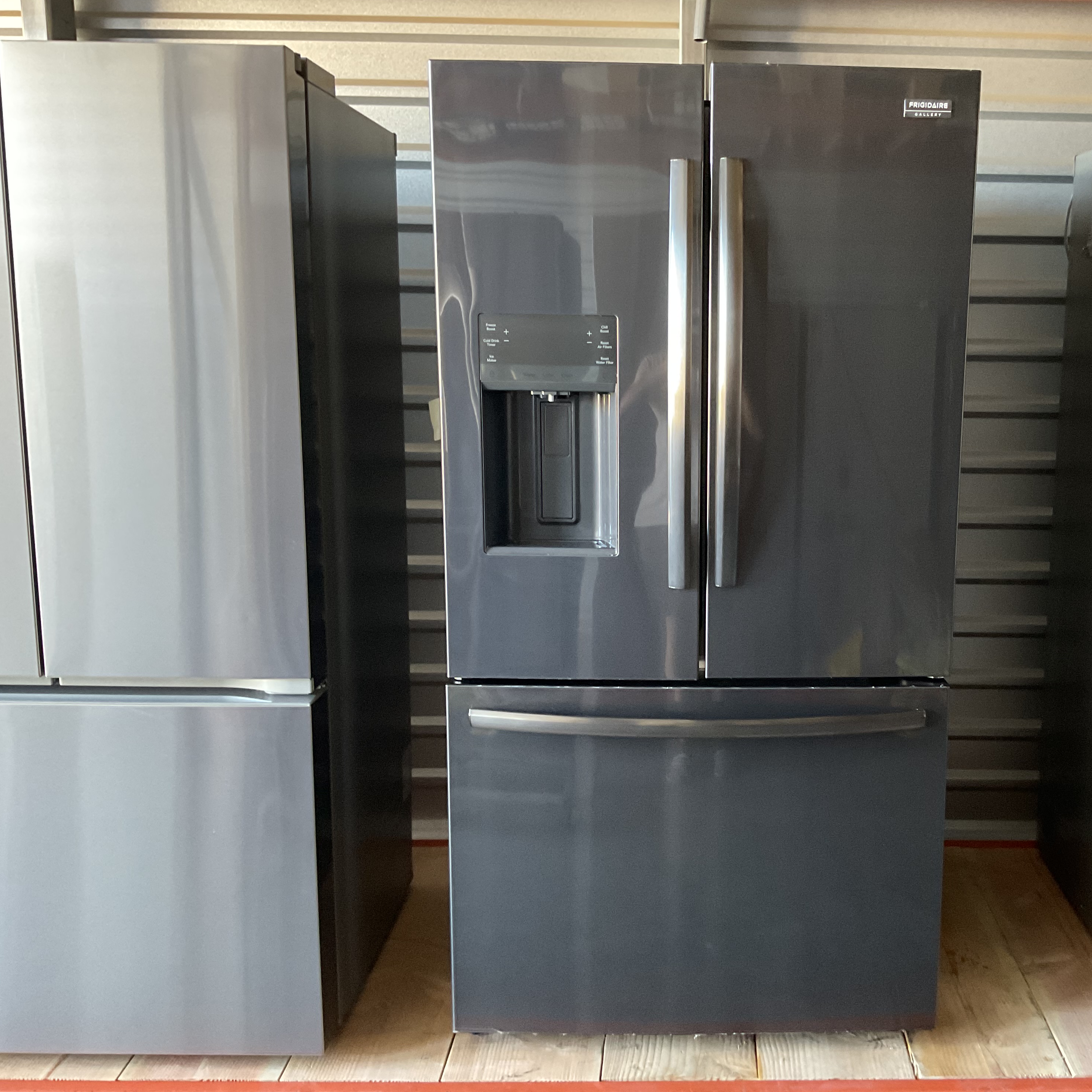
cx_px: 730
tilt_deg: -11.5
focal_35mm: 35
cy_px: 550
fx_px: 1249
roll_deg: -1.8
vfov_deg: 47.2
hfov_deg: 46.5
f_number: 1.8
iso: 320
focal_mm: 3
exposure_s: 1/44
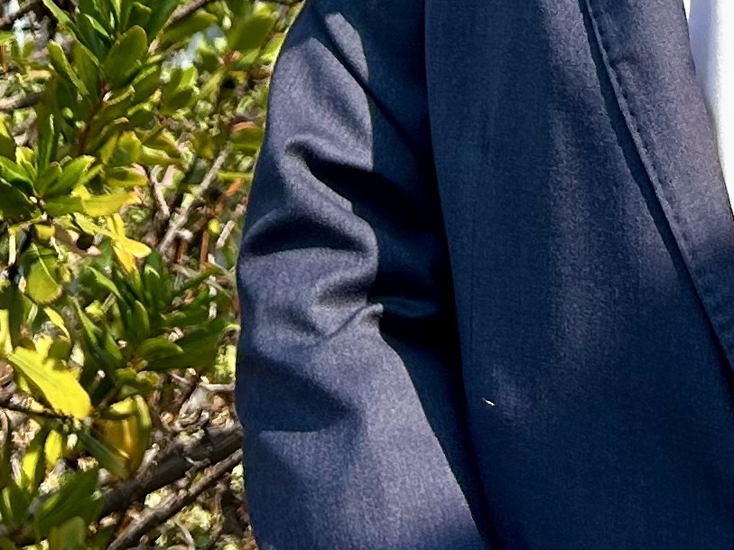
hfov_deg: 15.0
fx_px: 2734
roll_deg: +1.0
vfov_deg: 10.6
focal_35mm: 129
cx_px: 766
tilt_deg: +3.4
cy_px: -544
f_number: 1.5
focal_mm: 5.7
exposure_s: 1/3257
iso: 50
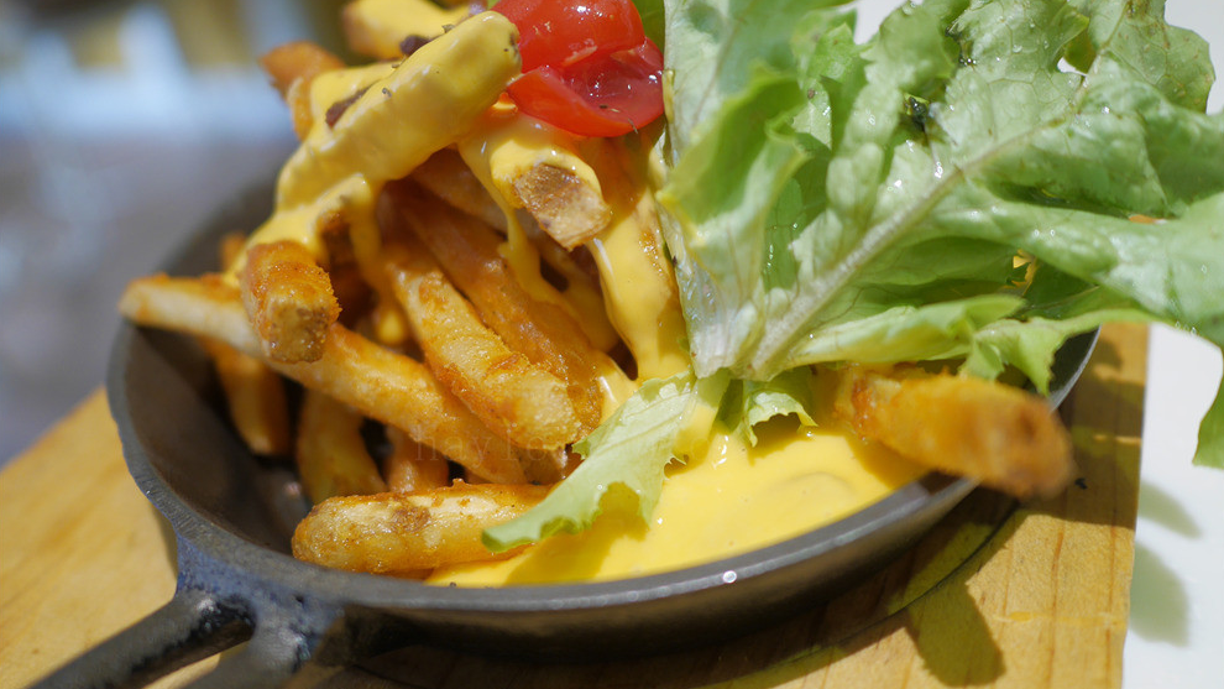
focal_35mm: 33
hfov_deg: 59.5
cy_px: 360
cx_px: 613
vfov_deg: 35.6
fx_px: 1071
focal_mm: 15
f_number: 1.7
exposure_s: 1/60
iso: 250
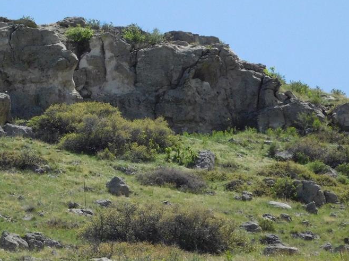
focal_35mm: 179
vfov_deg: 8.3
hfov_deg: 11.0
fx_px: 1804
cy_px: 103
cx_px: 117
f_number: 9.6
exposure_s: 1/1000
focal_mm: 20.3
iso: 800
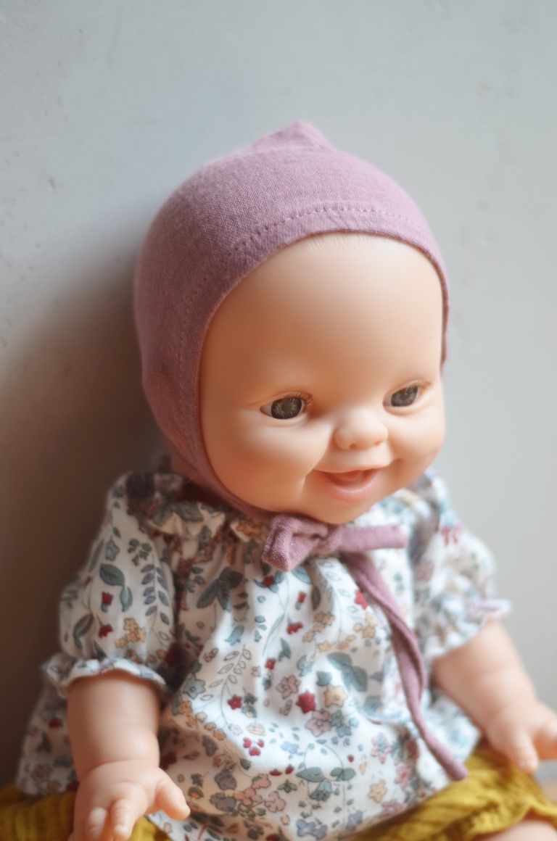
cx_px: 278
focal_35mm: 75
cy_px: 420
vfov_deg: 27.0
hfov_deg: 18.1
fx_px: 1749
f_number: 1.8
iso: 160
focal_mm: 50
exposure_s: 1/100
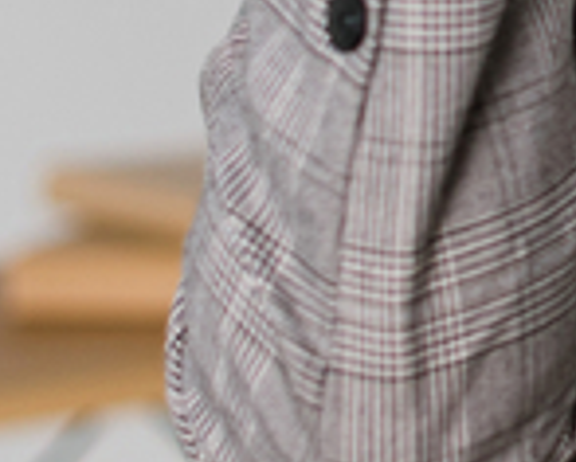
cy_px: -358
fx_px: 5445
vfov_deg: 4.8
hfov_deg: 5.8
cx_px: 1346
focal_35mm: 319
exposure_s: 1/400
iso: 320
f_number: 2.5
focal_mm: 50
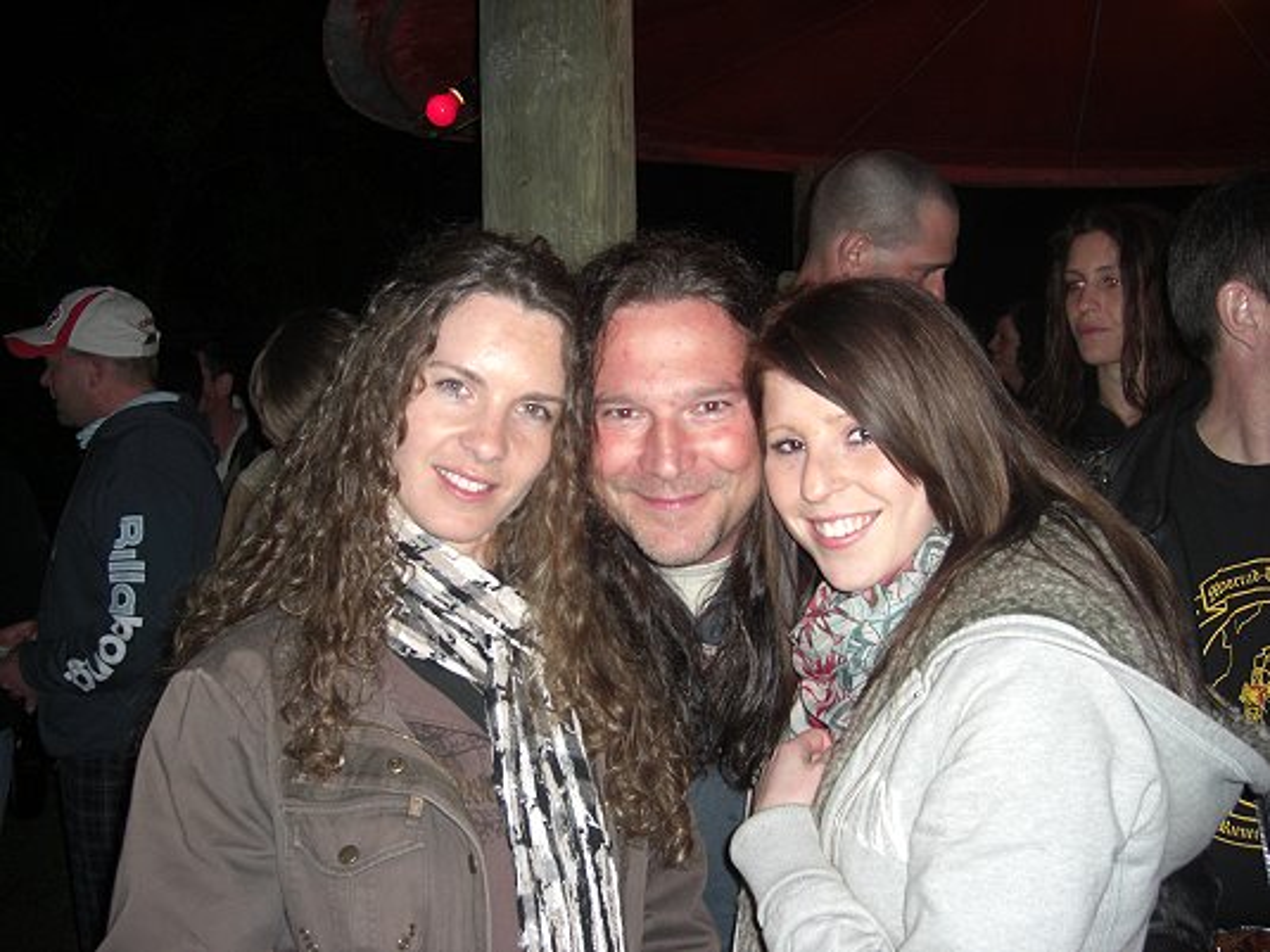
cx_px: 635
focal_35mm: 38
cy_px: 476
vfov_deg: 37.7
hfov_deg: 49.0
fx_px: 1394
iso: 200
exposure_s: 1/60
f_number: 2.8
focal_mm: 7.9
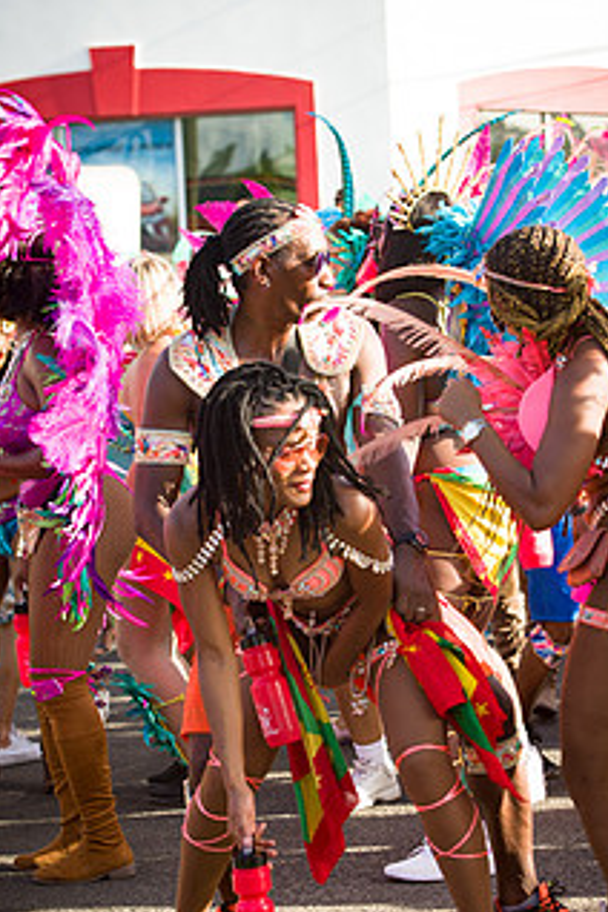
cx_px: 311
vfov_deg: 20.6
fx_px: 2508
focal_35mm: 99
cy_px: 574
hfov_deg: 13.8
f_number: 5
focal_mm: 70
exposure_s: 1/200
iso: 100
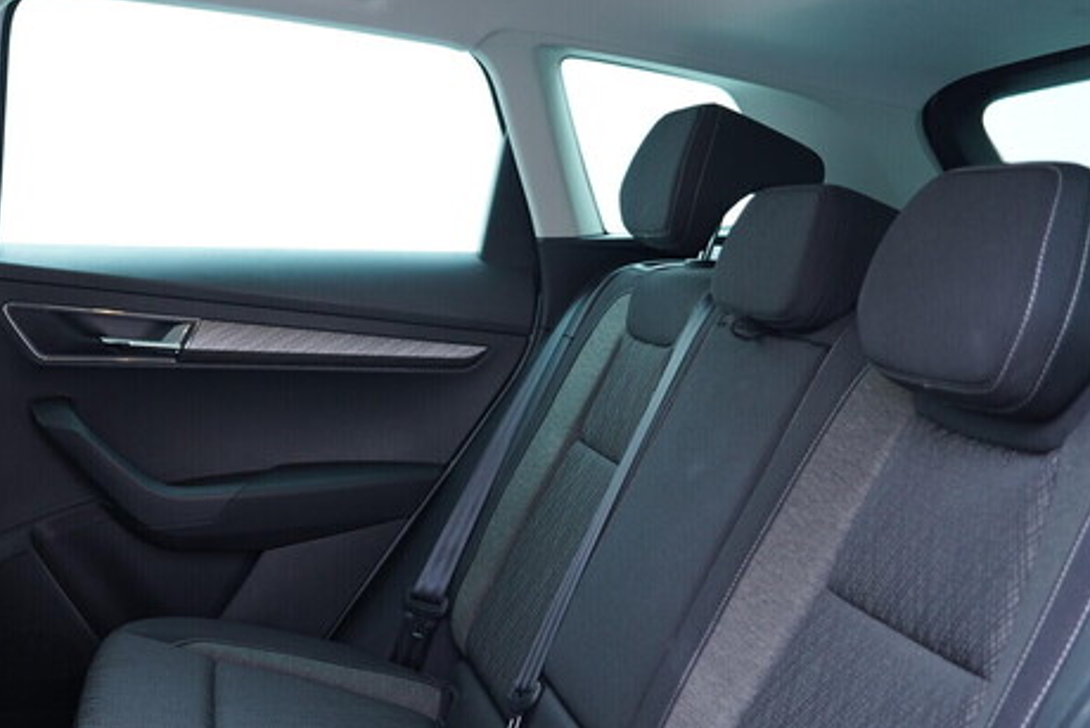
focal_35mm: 43
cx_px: 495
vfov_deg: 31.1
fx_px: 1302
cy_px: 428
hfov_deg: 45.4
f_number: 2.8
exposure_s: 1/40
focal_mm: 24
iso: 500
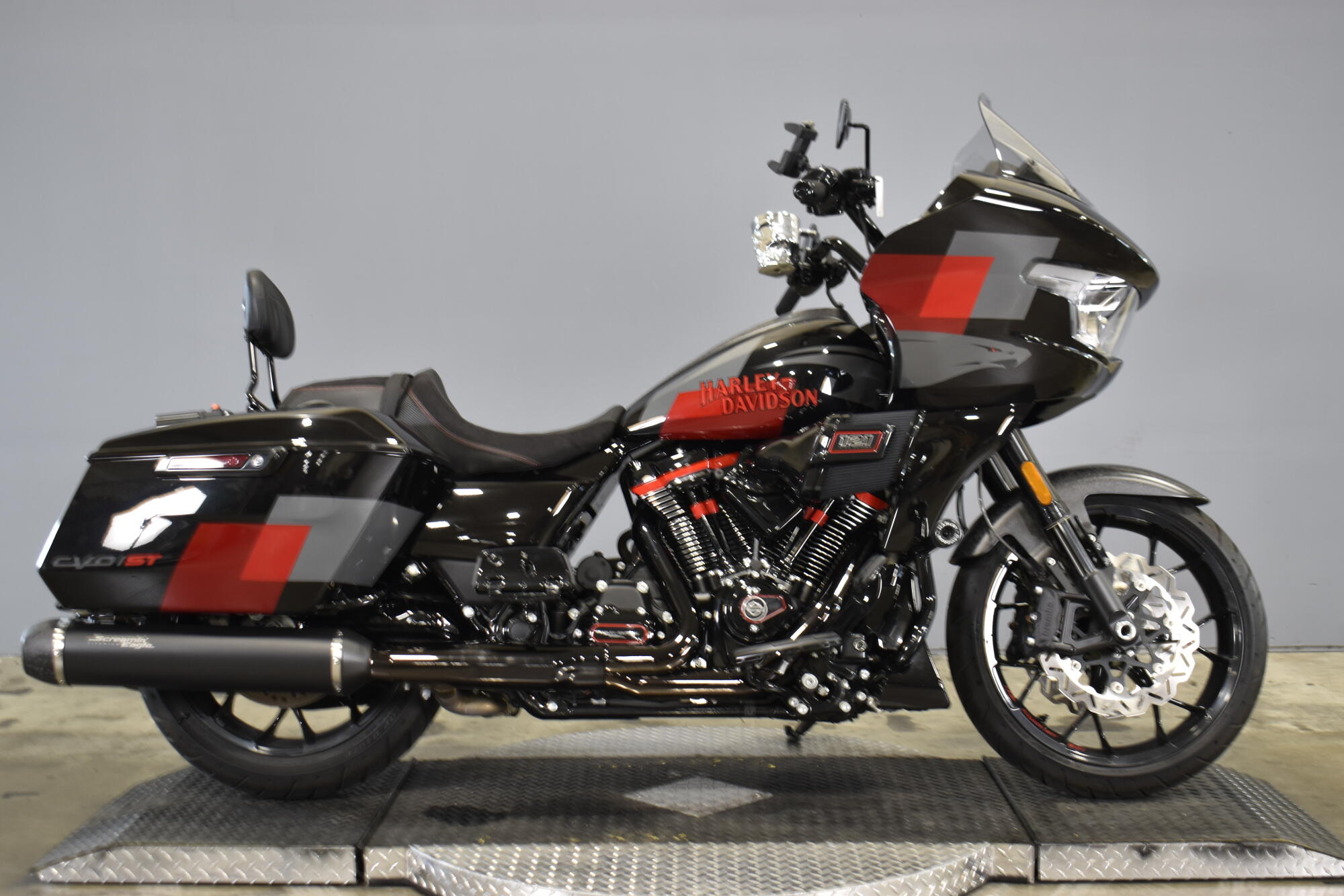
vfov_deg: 28.9
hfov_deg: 42.3
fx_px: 1736
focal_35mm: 46
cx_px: 672
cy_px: 448
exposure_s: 1/13
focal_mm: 31
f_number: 4.2
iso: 400
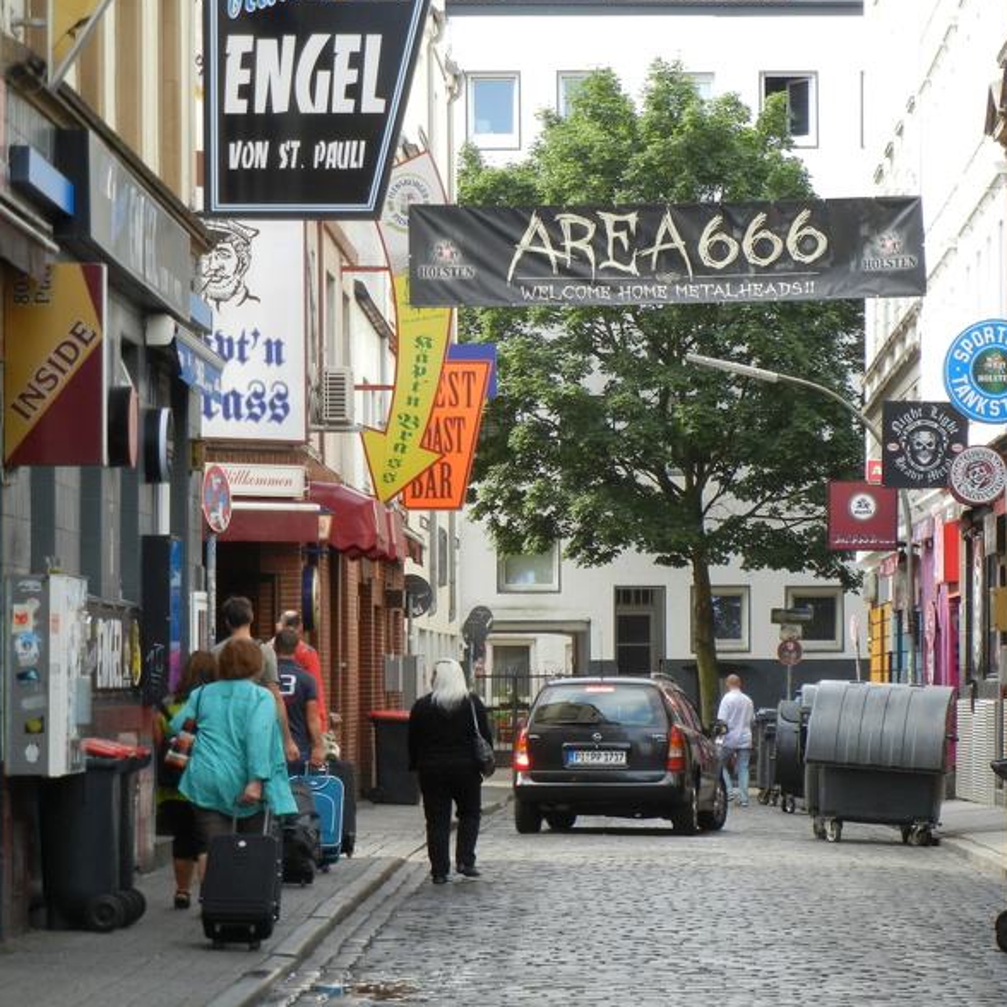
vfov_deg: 12.7
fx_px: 4542
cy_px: 502
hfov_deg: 12.6
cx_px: 664
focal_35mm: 138
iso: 160
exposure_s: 1/130
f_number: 4.6
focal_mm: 20.9
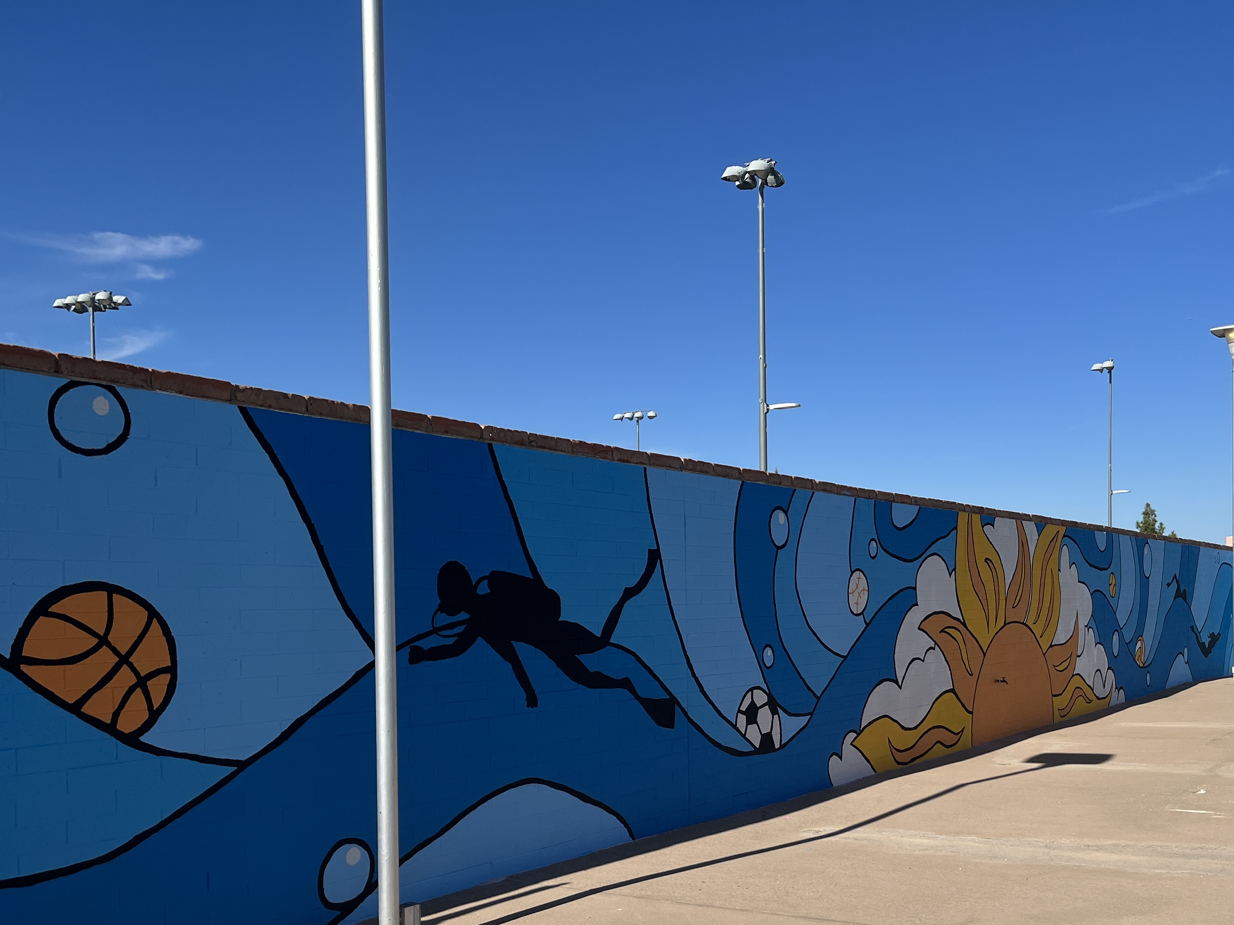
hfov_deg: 51.1
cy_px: 637
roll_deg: -0.1
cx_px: 730
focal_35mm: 36
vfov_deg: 39.1
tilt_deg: -1.0
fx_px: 1283
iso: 50
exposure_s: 1/6494
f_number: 1.6
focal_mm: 5.1
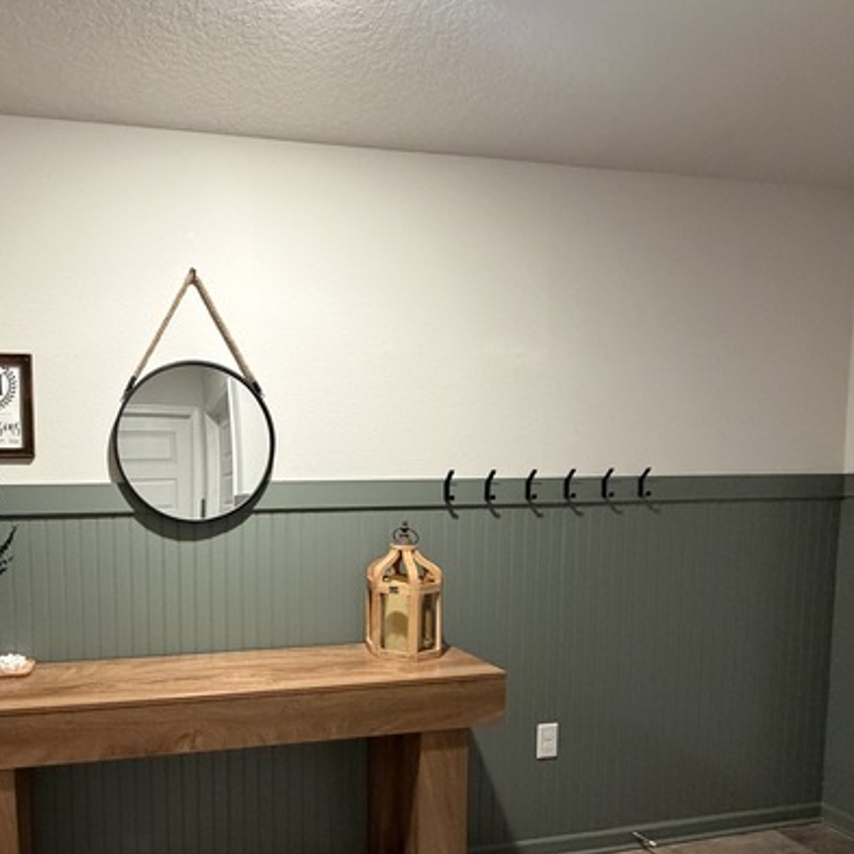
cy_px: 524
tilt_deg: -3.3
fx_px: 586
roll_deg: +0.3
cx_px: 210
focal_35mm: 21
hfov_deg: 67.4
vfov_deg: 71.2
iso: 500
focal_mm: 2.22
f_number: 2.2
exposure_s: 1/60
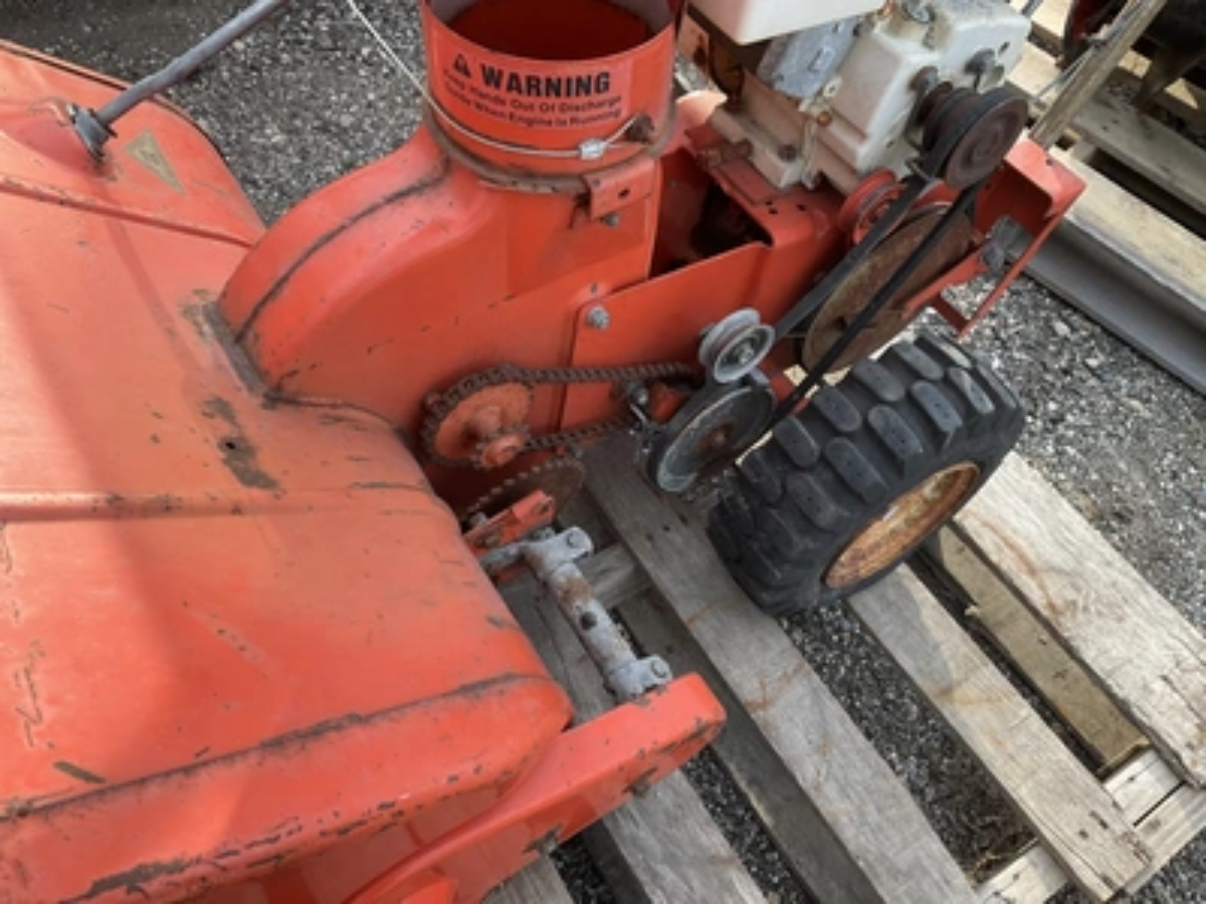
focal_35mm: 29
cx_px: 603
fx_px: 1010
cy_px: 452
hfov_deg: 61.7
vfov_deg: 48.2
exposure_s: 1/273
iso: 25
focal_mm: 3
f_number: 1.8
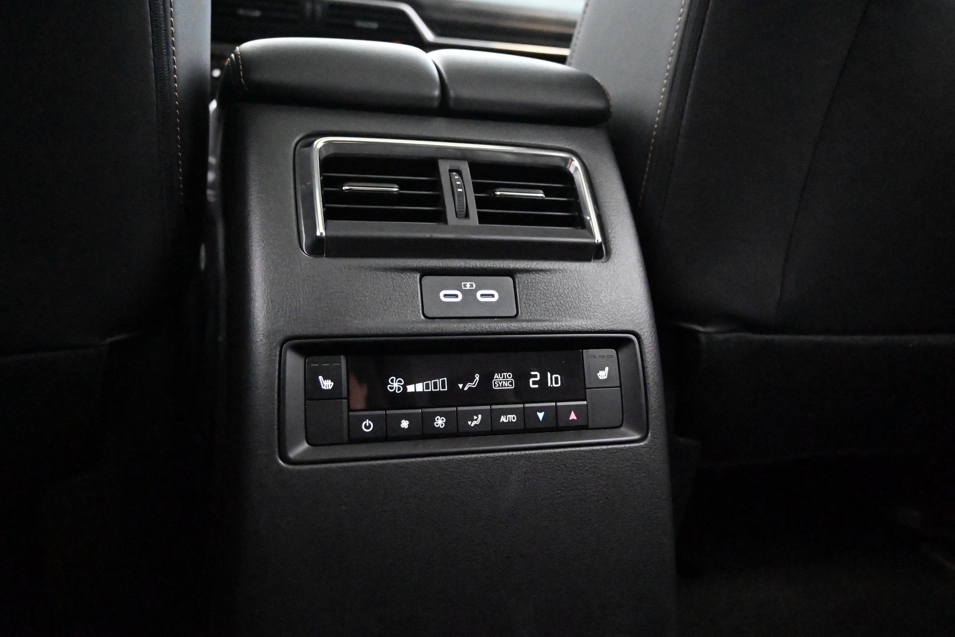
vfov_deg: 44.6
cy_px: 318
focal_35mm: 29
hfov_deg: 63.2
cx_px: 478
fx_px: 776
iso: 22800
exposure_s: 1/30
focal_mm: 19.5
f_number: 3.8
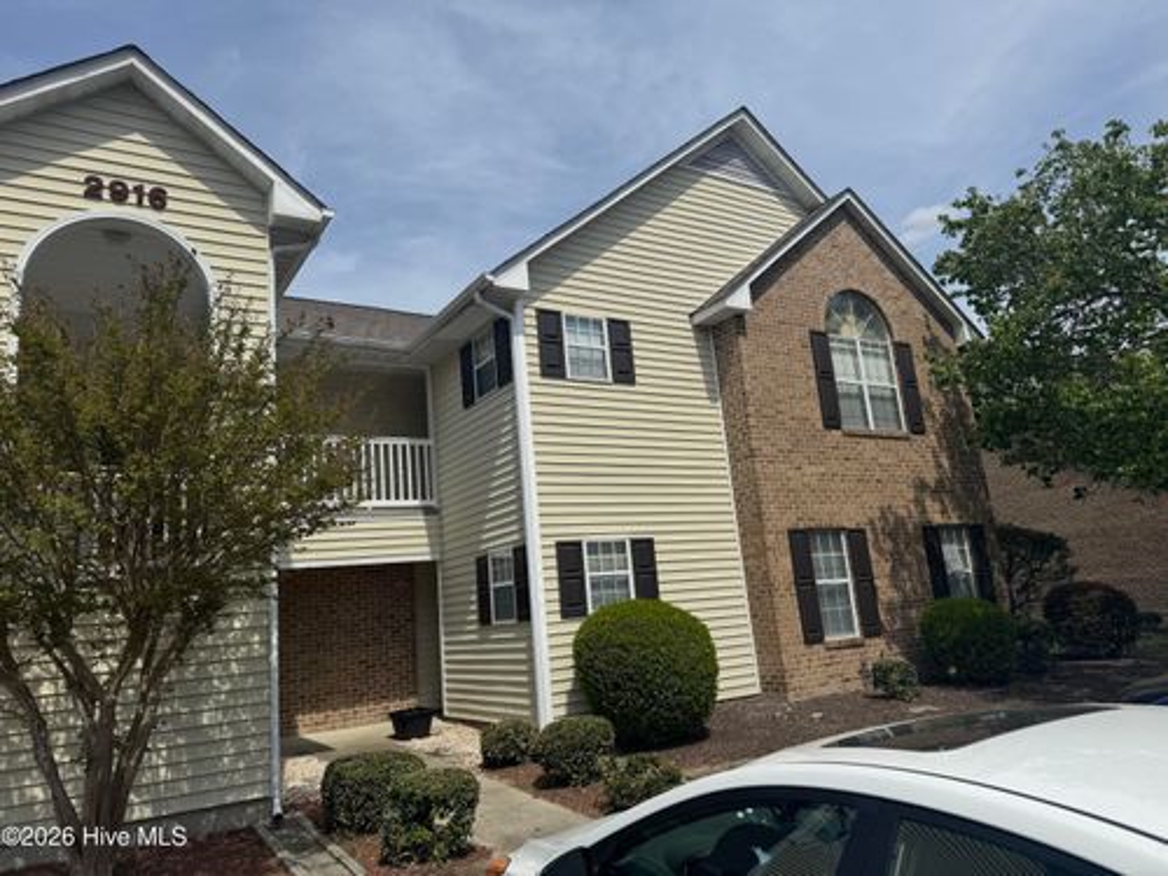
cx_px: 584
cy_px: 438
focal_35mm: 24
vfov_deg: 56.8
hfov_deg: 71.6
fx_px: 810
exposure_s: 1/7937
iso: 80
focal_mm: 6.76
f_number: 1.78
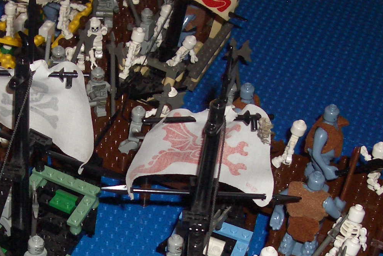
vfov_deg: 16.1
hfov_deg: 24.1
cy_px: 218
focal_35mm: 84
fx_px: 894
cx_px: 124
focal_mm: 5.8
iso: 100
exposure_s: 1/60
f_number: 2.6
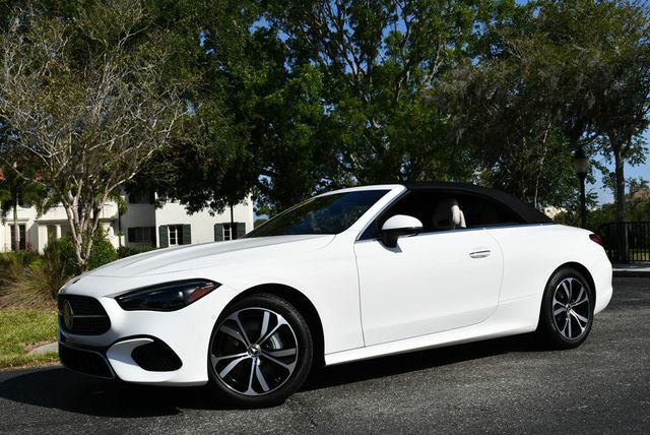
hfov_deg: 48.4
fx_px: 723
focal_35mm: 40
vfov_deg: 33.5
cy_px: 218
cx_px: 325
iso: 100
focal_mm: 20
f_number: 10
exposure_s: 1/400
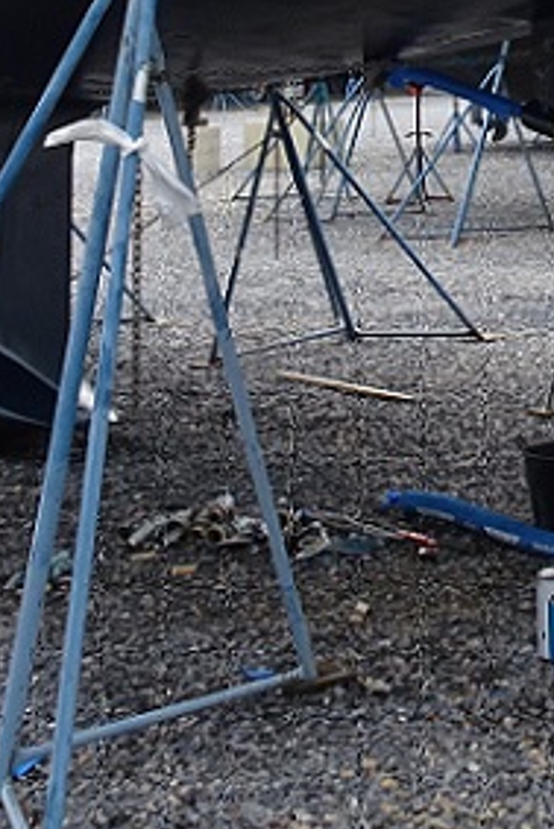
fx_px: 2236
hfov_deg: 13.7
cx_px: 680
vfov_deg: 19.7
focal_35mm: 97
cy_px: -170
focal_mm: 4.1
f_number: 3.5
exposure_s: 1/200
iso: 80
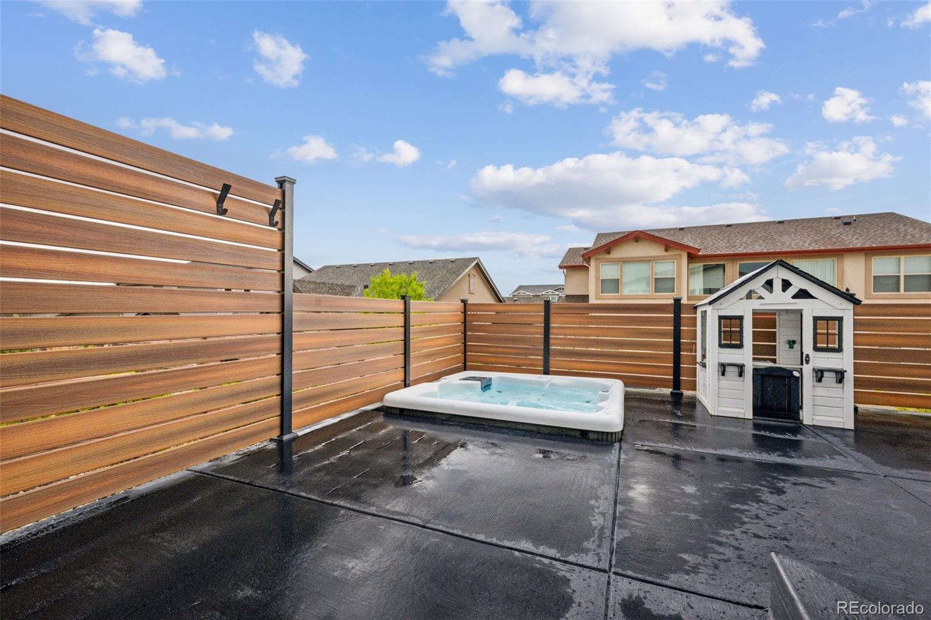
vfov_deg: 77.3
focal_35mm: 15
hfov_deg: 100.4
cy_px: 310
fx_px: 388
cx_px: 466
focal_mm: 15
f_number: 11
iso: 800
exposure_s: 1/250
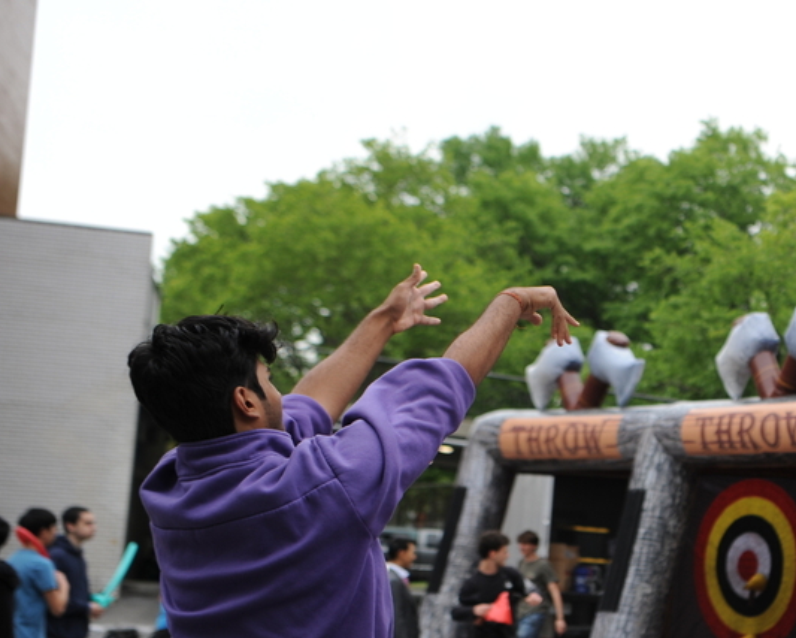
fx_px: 1697
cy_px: 397
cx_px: 748
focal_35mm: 72
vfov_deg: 21.2
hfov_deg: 25.4
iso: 200
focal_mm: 40
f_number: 2.8
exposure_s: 1/1250
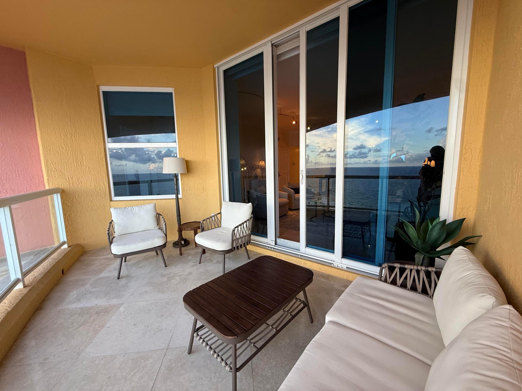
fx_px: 211
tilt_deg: -7.2
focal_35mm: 14
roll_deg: +1.6
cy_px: 196
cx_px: 261
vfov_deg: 85.7
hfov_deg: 102.1
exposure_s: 1/99
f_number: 2.2
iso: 80
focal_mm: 2.22
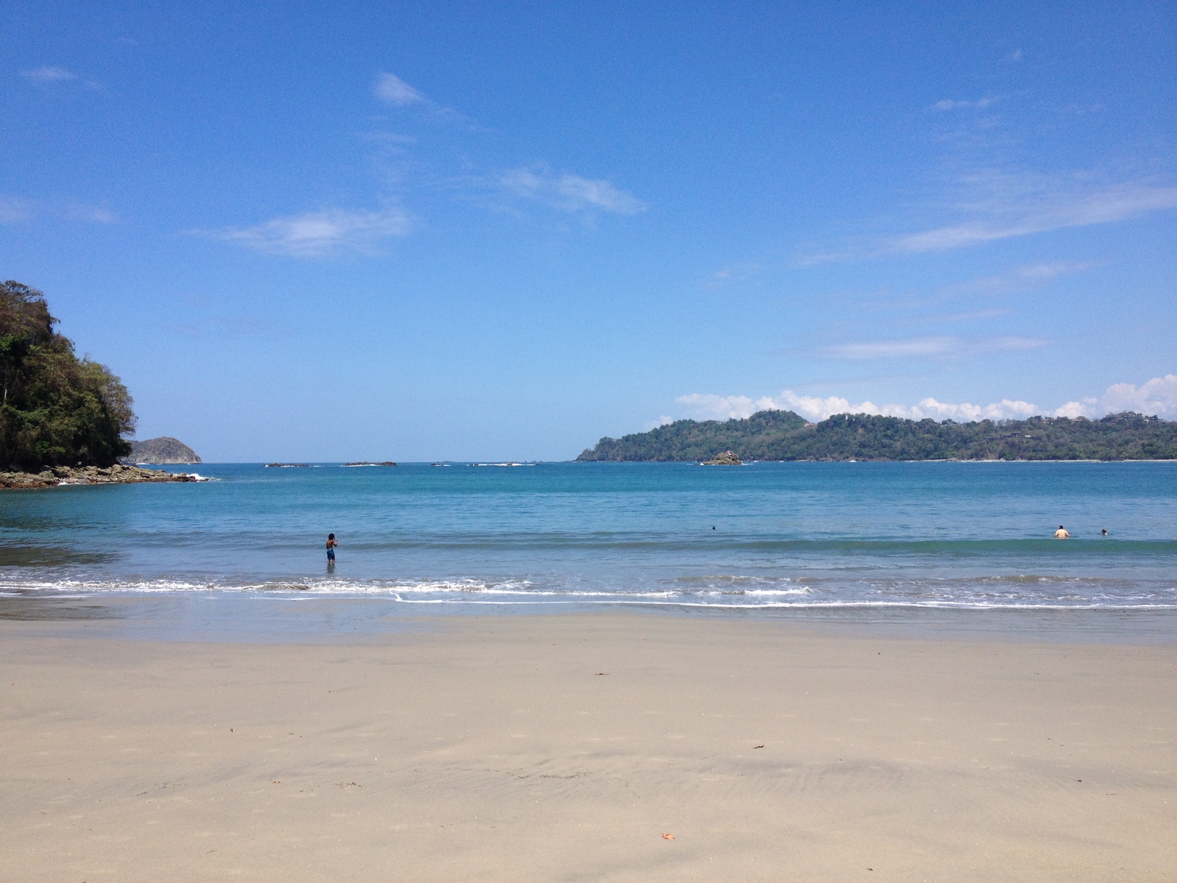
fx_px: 1190
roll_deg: +0.6
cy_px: 442
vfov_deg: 40.7
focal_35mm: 35
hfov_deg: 52.6
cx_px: 588
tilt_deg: -2.1
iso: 50
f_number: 2.4
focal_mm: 4.28
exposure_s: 1/2304
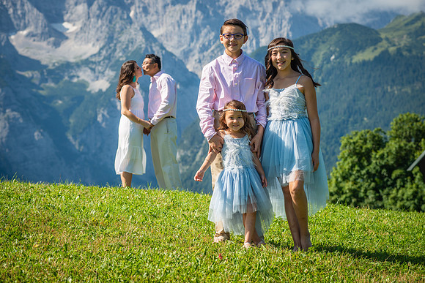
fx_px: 1322
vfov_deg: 12.2
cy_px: 142
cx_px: 212
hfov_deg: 18.3
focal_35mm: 112
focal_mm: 112
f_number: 7.1
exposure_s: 1/500
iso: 160
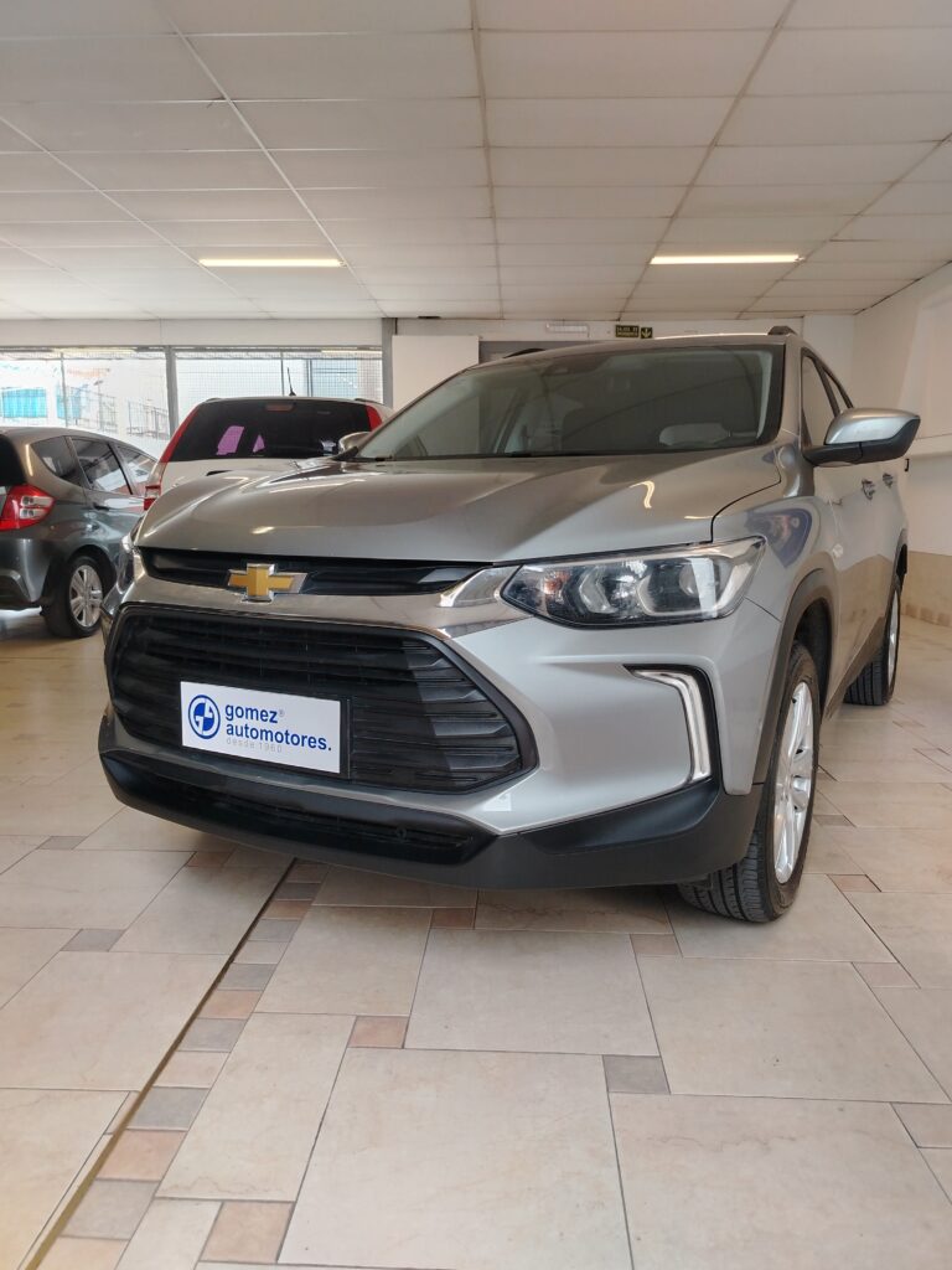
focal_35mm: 24
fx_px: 880
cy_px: 635
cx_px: 476
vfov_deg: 71.6
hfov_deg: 56.8
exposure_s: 1/50
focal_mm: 5.25
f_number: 1.75
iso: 384
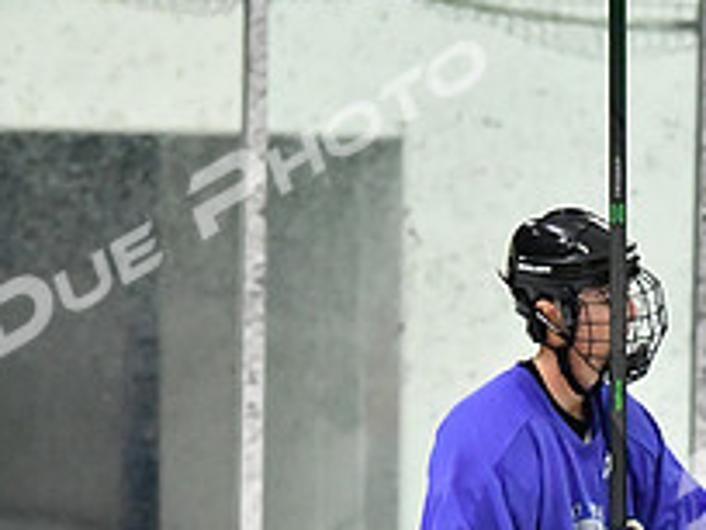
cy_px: 632
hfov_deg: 3.2
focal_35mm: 616
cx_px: 488
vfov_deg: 2.4
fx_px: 12563
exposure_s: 1/1600
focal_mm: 150
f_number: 2.8
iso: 6400
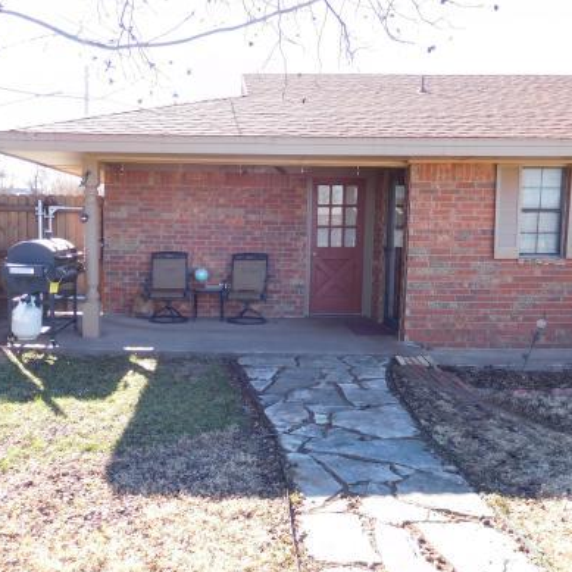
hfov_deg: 49.4
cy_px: 285
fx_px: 617
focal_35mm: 33
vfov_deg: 49.7
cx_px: 222
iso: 125
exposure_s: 1/200
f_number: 3.4
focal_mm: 4.5
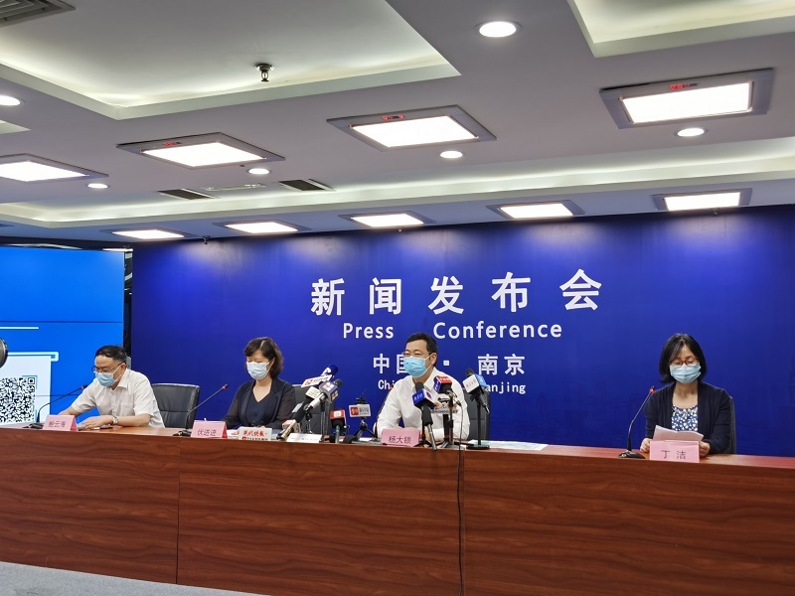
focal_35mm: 36
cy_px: 298
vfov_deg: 39.7
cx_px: 398
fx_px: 827
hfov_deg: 51.4
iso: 50
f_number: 1.6
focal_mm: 5.56
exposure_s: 1/100
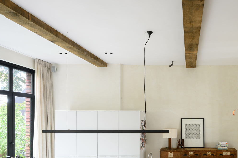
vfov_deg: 45.1
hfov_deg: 60.3
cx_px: 190
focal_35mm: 28
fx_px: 185
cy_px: 115
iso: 64
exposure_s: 1/2
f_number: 11
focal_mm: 14
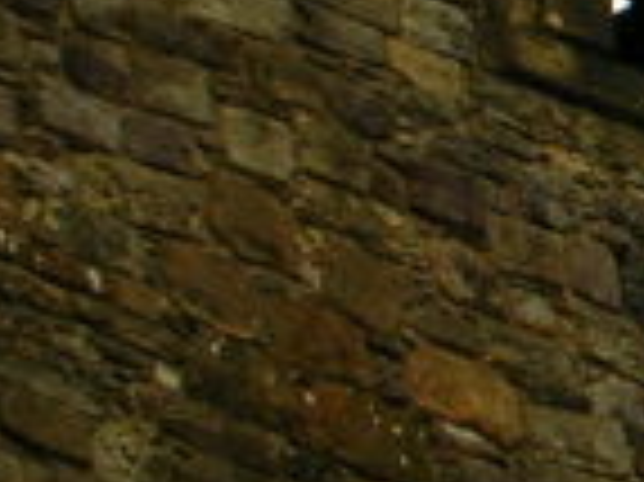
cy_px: 144
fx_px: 9592
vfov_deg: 2.9
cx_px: 1356
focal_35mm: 516
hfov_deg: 3.8
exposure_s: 1/100
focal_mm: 17.4
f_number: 4.9
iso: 50
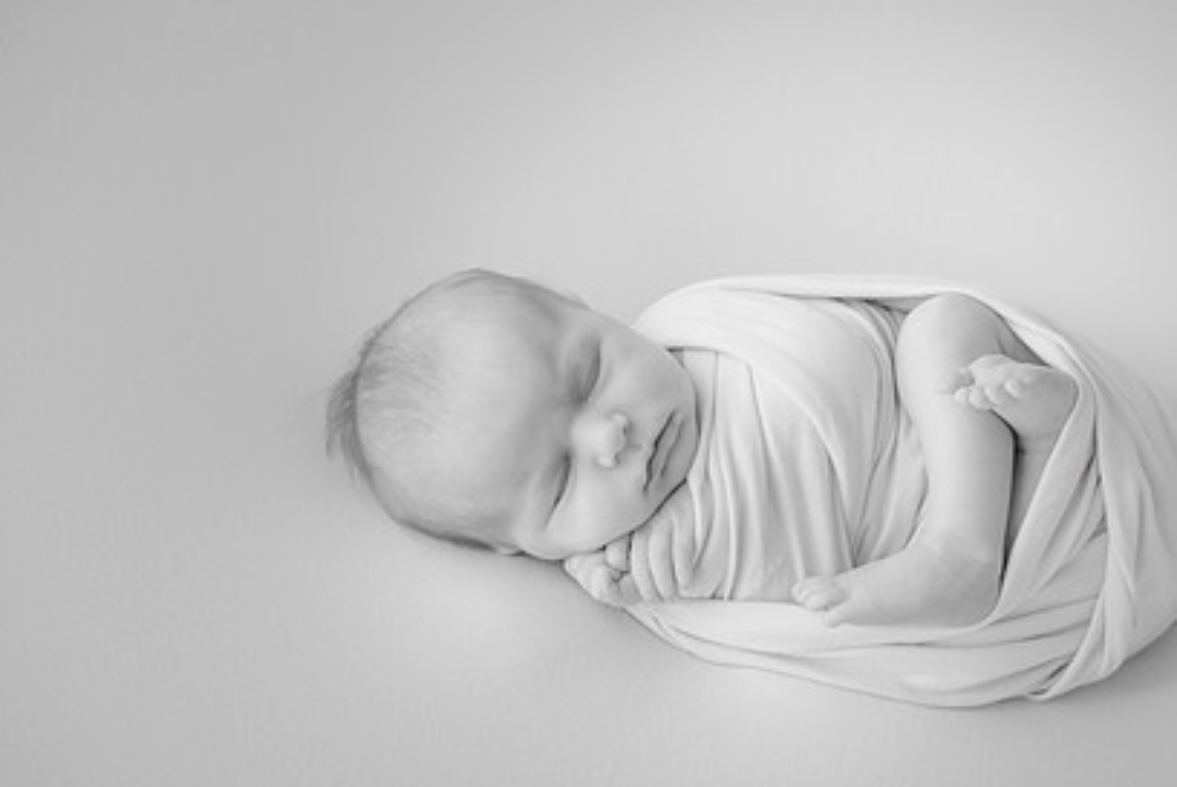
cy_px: 425
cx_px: 770
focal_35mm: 71
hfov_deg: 28.3
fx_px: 2324
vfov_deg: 19.2
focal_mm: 50
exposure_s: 1/160
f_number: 2.8
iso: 160
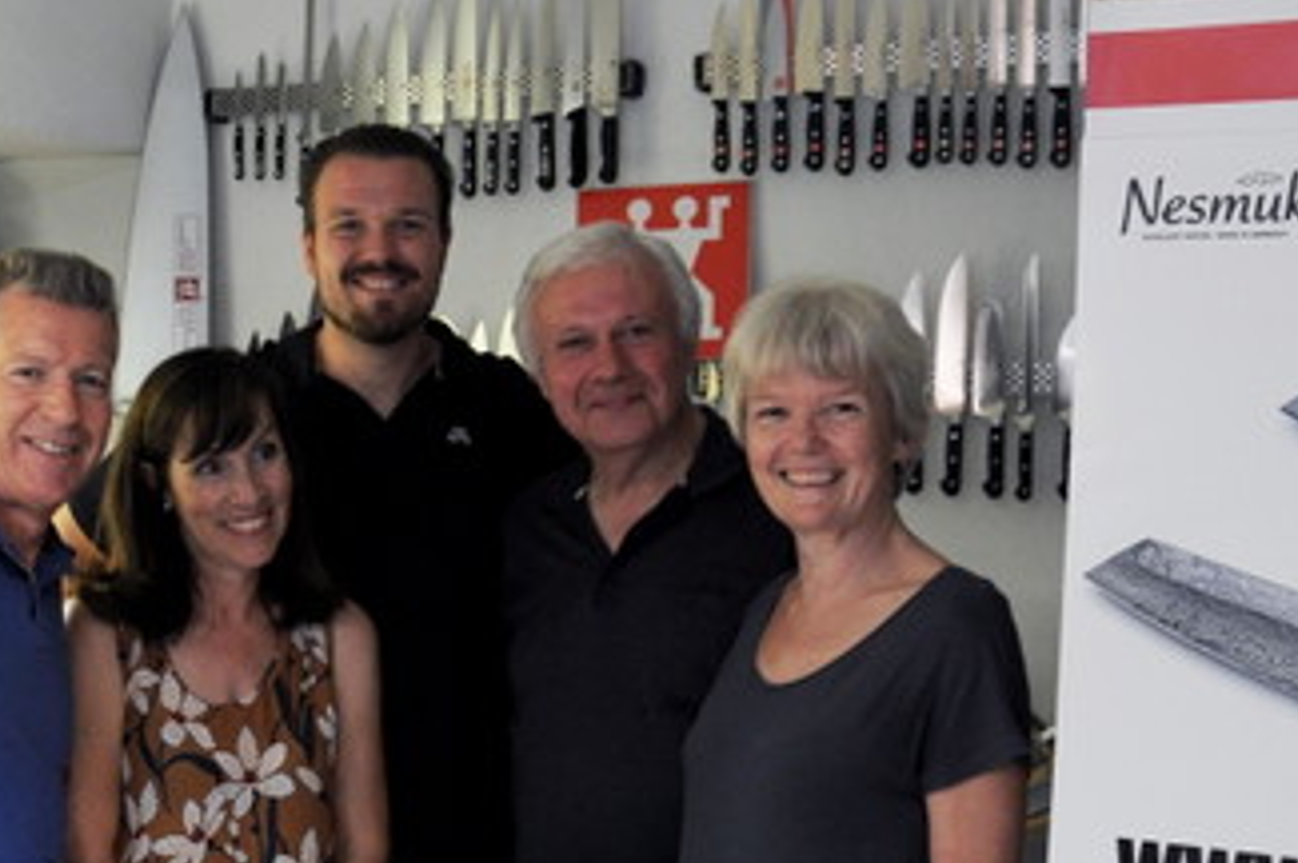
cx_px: -28
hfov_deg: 30.7
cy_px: 595
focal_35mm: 60
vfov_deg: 22.4
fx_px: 2168
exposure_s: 1/80
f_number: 4.5
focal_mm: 17
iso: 640
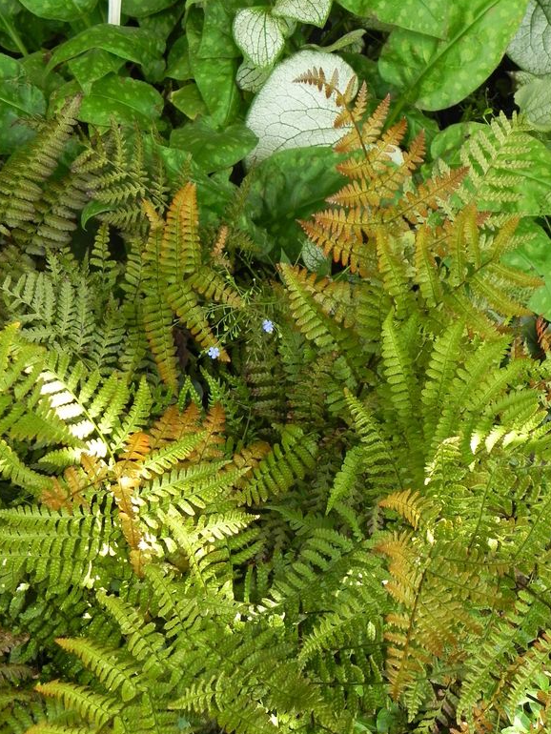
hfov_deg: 27.0
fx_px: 1145
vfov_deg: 35.5
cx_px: 267
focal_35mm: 54
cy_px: 374
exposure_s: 1/160
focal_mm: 9.2
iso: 160
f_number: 4
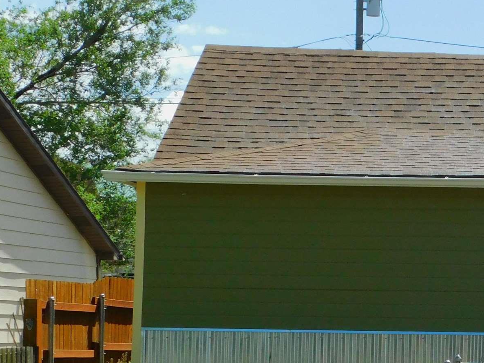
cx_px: 552
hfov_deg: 14.5
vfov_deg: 11.2
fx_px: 1845
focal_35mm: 132
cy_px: 305
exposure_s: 1/1000
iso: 125
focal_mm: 9
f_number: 3.8
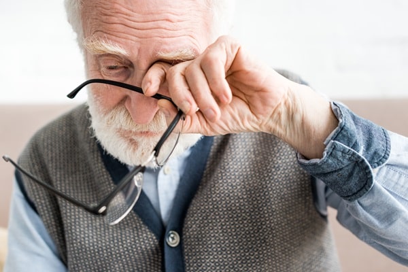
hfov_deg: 39.6
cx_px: 204
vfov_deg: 27.0
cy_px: 136
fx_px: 567
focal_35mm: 50
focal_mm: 50
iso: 250
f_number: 3.5
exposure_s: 1/400
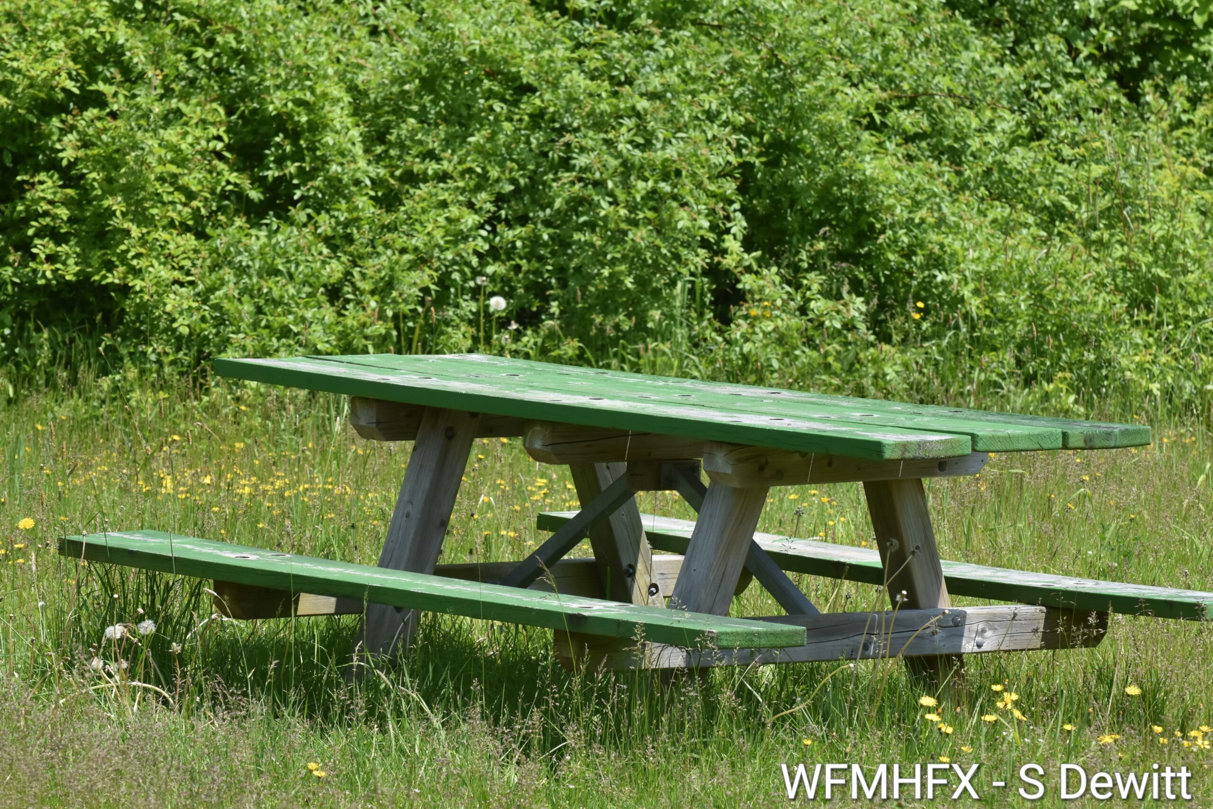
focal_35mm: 218
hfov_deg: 9.5
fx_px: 7328
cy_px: 404
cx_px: 606
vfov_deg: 6.3
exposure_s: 1/1000
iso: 500
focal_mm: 145
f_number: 8
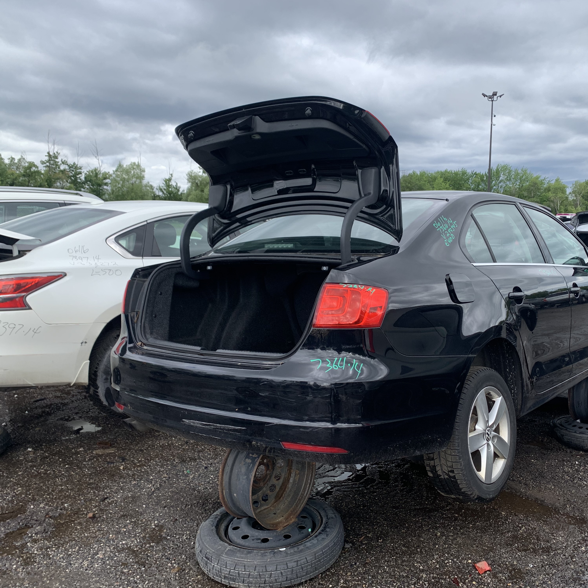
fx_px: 596
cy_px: 294
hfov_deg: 52.0
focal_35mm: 31
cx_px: 365
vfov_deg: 52.5
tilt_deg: -6.0
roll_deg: -0.3
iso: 25
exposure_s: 1/711
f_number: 1.8
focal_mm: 4.25
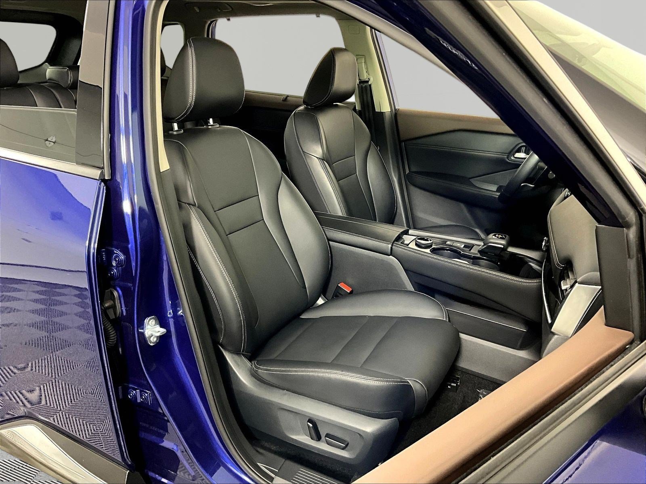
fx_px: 541
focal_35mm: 29
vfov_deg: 48.2
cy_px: 242
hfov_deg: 61.7
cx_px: 323
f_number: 1.8
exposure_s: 1/60
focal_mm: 3
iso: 200
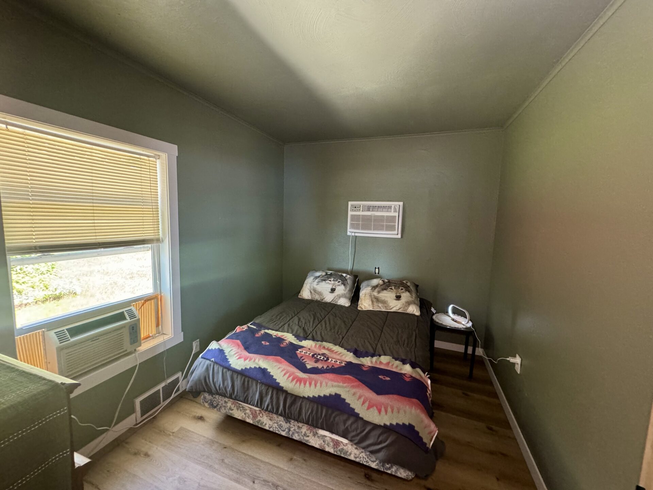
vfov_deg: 85.7
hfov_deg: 102.1
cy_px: 245
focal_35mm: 14
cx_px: 326
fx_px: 264
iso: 400
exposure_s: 1/60
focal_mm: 2.22
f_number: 2.2
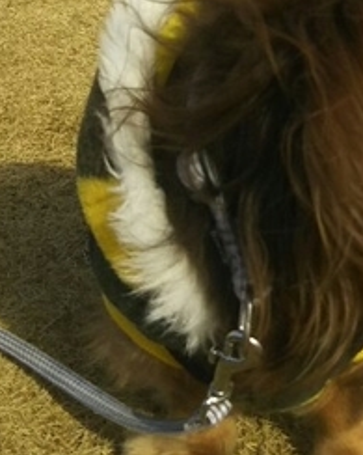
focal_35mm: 96
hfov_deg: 15.6
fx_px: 1290
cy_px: -48
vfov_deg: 19.1
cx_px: 393
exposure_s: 1/1413
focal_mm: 4
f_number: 2.2
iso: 25
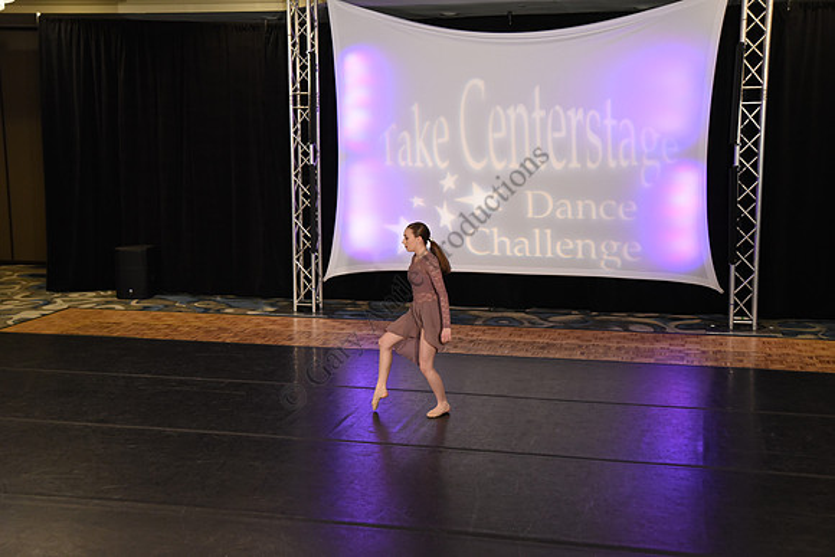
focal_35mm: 48
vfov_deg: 28.1
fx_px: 1114
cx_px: 418
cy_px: 278
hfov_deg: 41.1
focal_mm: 48
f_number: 3.5
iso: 2500
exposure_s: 1/400
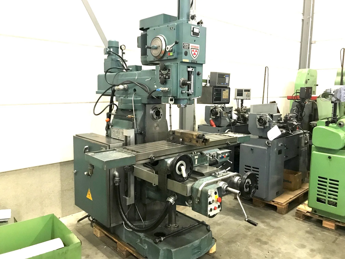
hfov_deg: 63.4
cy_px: 130
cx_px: 172
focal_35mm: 28
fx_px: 279
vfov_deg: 49.7
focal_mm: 3.99
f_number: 1.8
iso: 100
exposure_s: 1/17
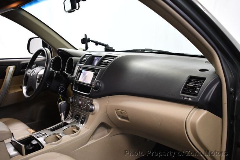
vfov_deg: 36.8
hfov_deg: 53.2
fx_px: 240
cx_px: 120
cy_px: 80
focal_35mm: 36
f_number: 4
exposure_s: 1/125
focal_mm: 24
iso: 3200
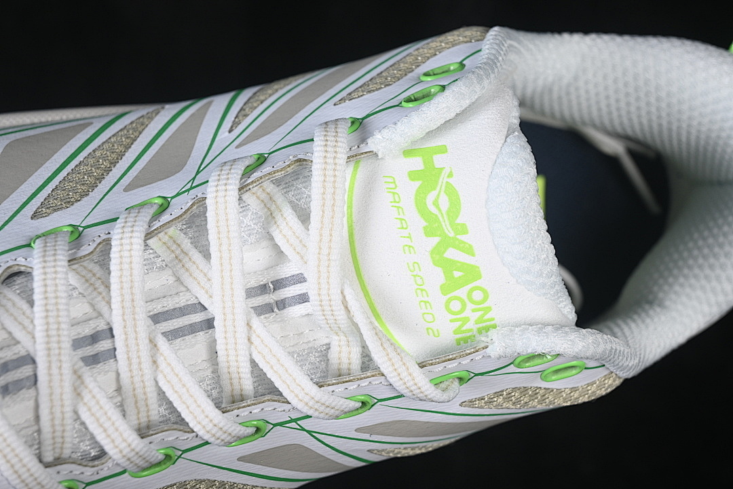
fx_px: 1527
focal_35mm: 75
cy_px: 244
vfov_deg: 18.2
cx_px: 366
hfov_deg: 27.0
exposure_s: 1/80
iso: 160
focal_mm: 50
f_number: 7.1
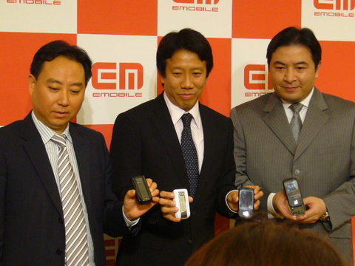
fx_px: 1108
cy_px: 133
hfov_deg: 18.2
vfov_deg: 13.7
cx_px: 178
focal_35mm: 108
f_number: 4.3
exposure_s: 1/20
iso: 125
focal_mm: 13
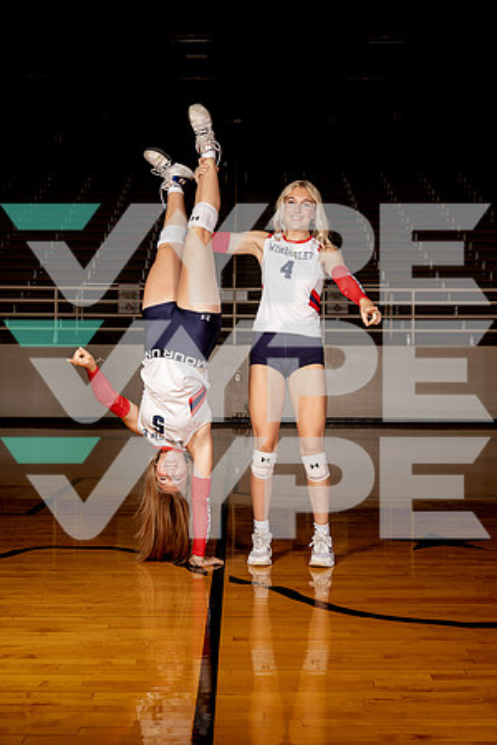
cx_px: 248
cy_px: 372
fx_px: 1035
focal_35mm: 50
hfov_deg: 27.0
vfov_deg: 39.6
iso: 100
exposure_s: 1/250
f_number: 5.6
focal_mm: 50
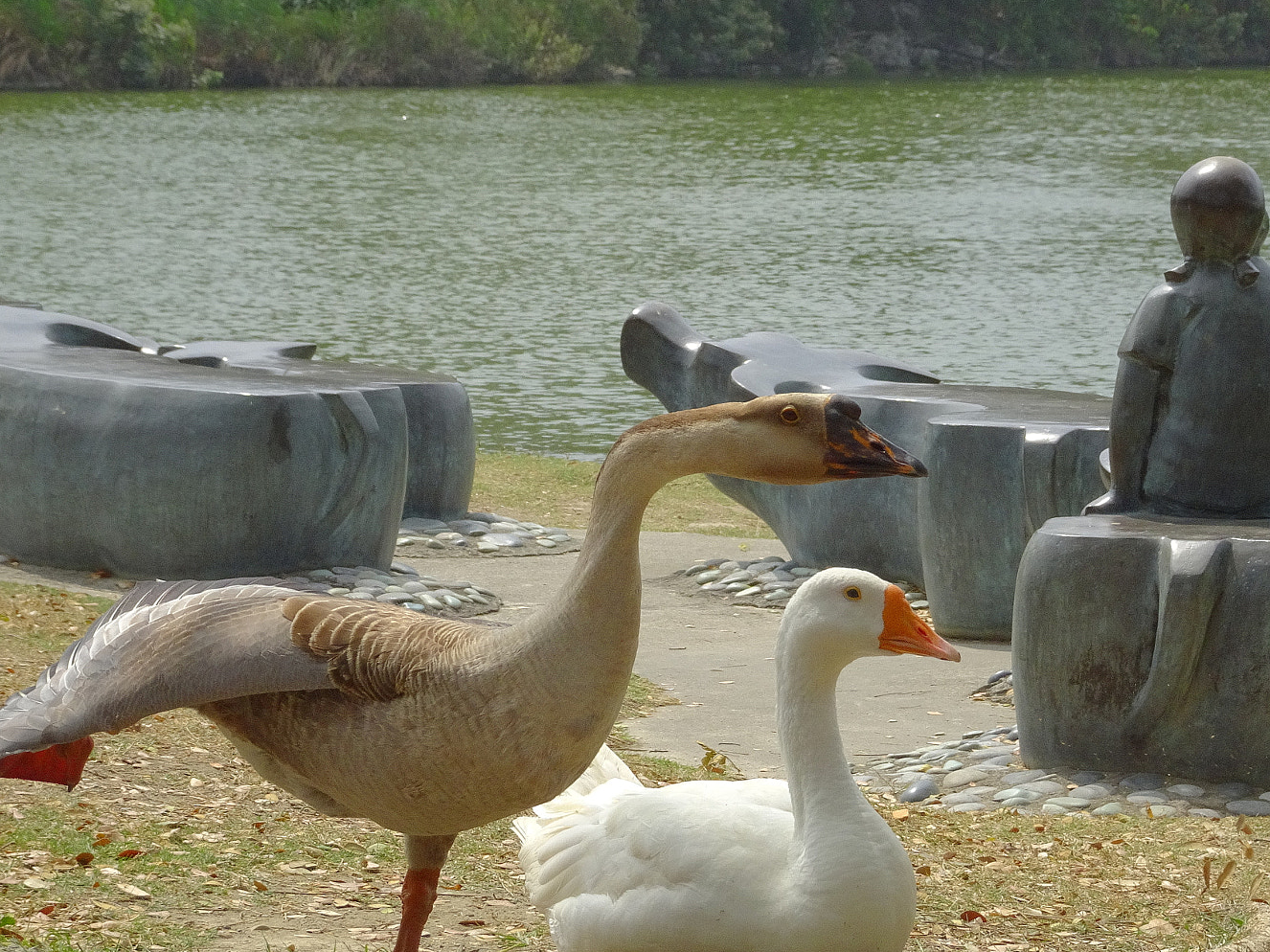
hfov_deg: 10.9
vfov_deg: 8.2
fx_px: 6639
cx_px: 719
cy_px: 555
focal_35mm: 181
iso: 100
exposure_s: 1/640
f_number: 5.6
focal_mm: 25.66
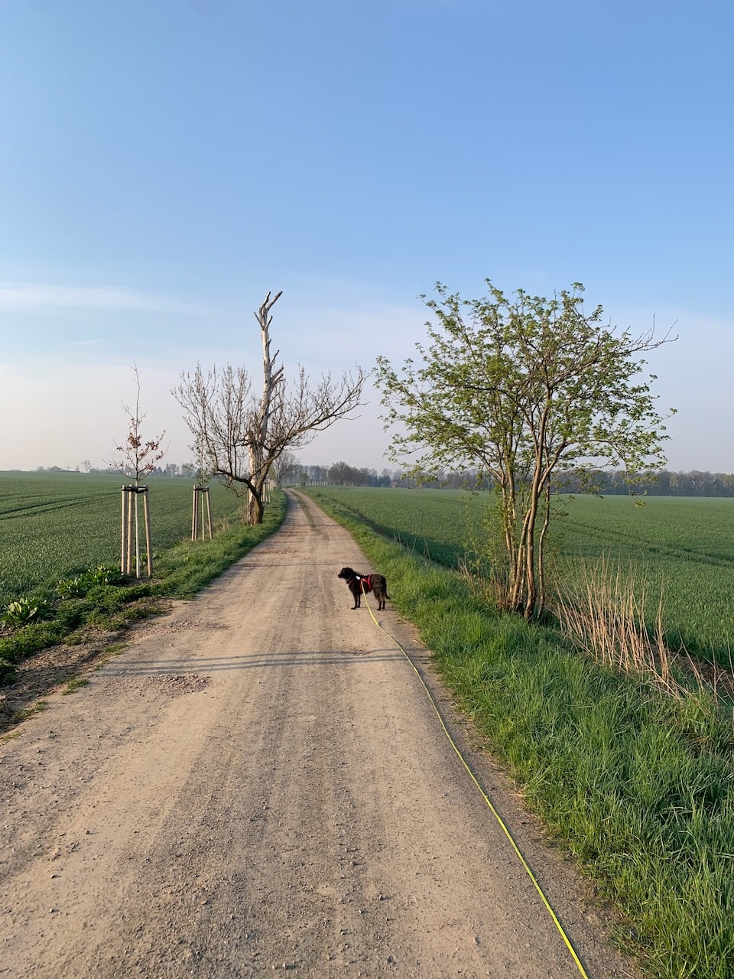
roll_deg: +0.5
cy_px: 490
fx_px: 735
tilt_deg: +0.9
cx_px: 367
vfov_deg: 67.3
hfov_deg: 53.1
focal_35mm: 26
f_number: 1.8
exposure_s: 1/1368
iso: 25
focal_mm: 4.25
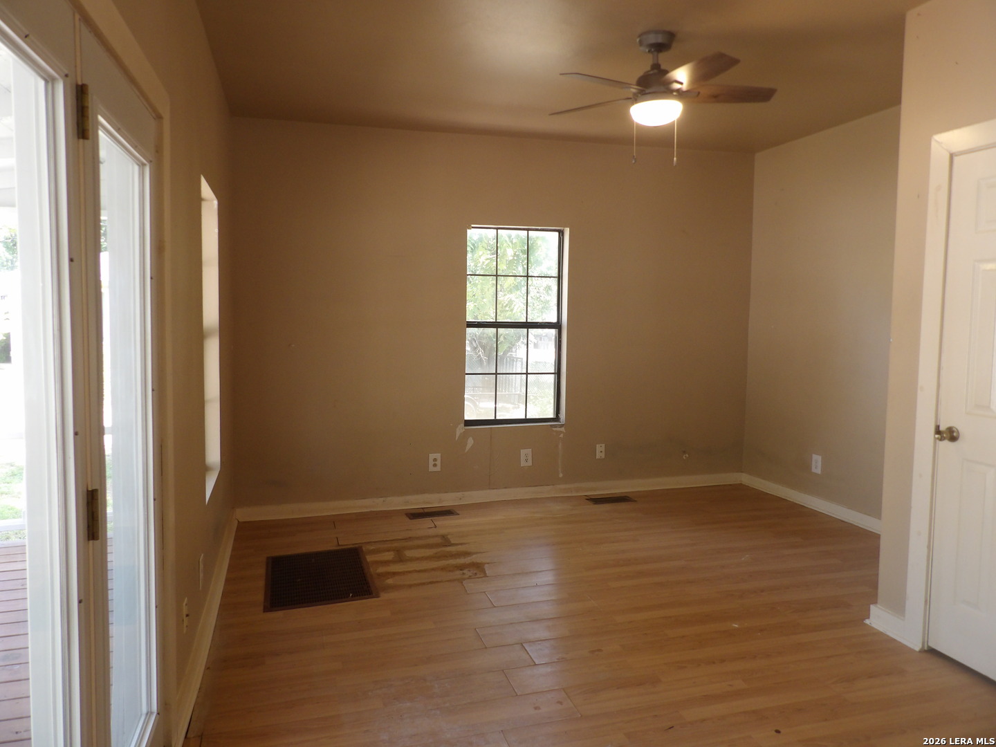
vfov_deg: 56.8
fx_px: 691
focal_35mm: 24
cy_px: 374
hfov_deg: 71.6
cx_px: 498
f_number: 3.2
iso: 152
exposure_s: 1/33
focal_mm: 4.3
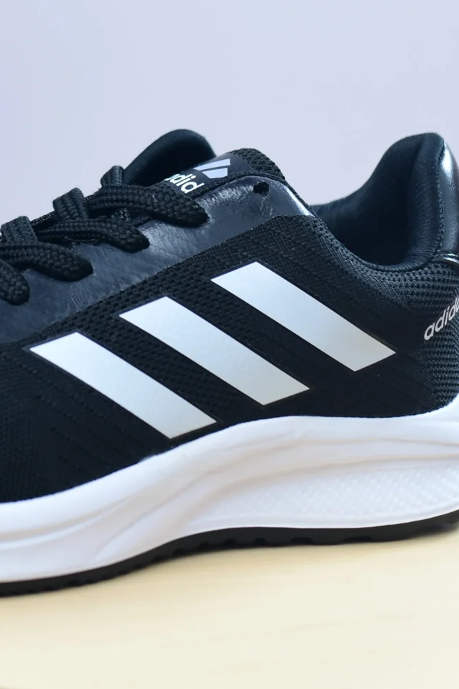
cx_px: 64
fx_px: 2085
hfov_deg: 12.5
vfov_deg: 18.4
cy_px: 61
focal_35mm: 109
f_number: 3.2
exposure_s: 1/125
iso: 250
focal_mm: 35
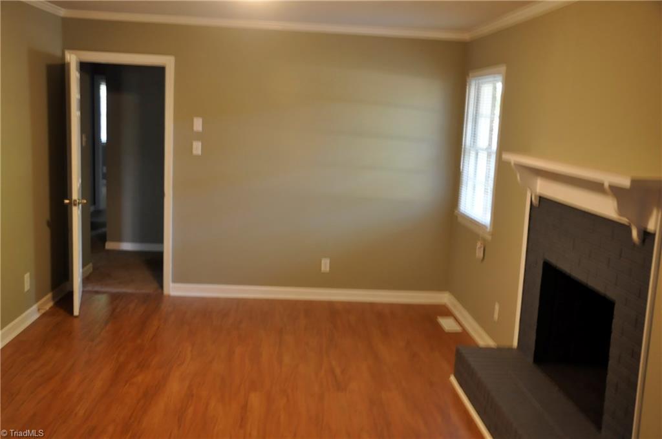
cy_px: 220
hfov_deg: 53.2
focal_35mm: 36
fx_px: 661
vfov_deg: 36.7
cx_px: 331
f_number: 3.8
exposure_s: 1/10
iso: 800
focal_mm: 24
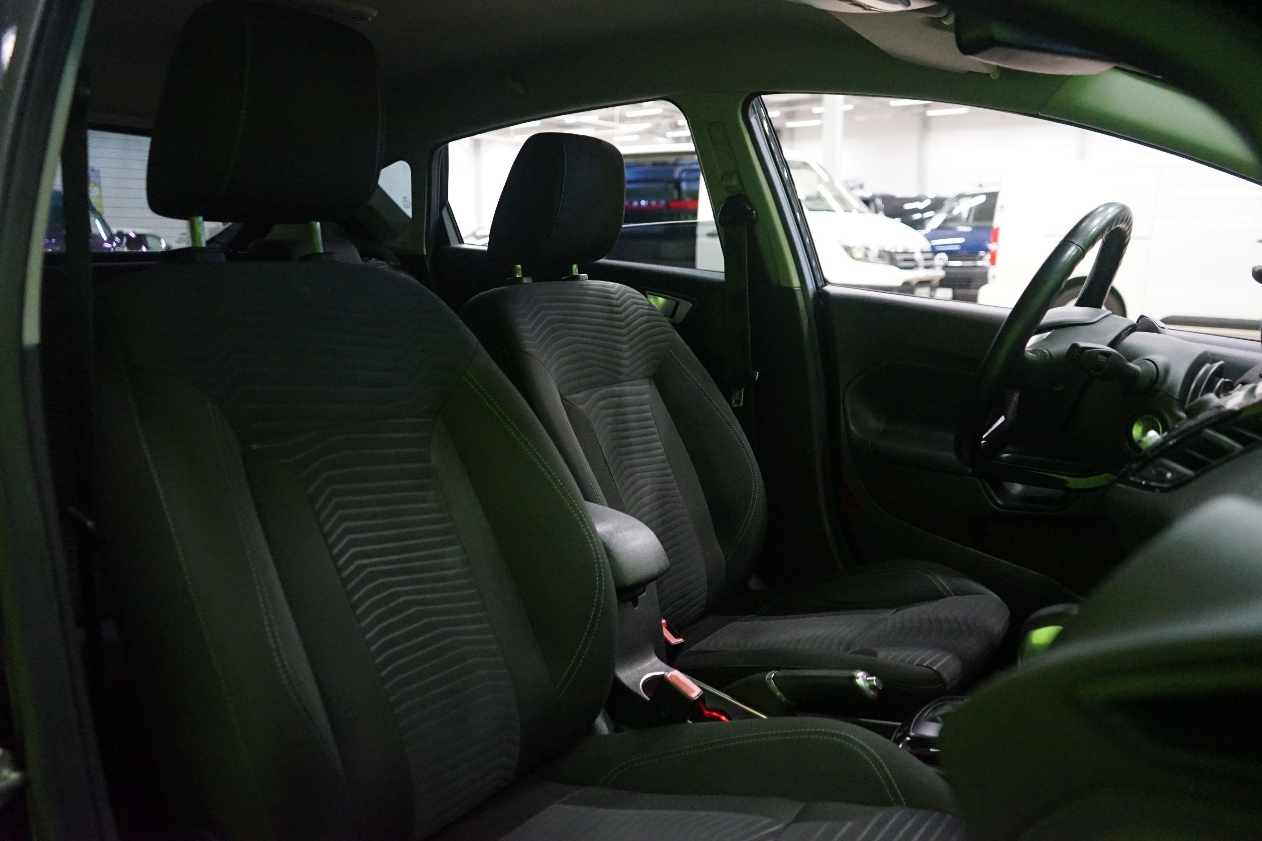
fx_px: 981
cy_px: 420
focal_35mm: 28
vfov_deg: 46.4
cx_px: 631
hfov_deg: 65.5
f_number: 3.5
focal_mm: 28
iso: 6400
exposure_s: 1/50
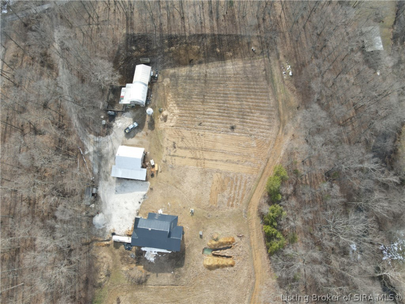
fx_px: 281
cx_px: 202
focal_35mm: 24
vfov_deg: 56.8
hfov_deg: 71.6
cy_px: 152
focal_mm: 4.5
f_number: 2.8
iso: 100
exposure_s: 1/125
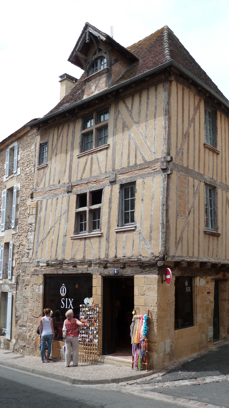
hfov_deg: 33.6
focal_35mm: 35
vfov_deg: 56.6
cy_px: 204
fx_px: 378
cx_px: 142
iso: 80
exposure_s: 1/500
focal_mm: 5.3
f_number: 4
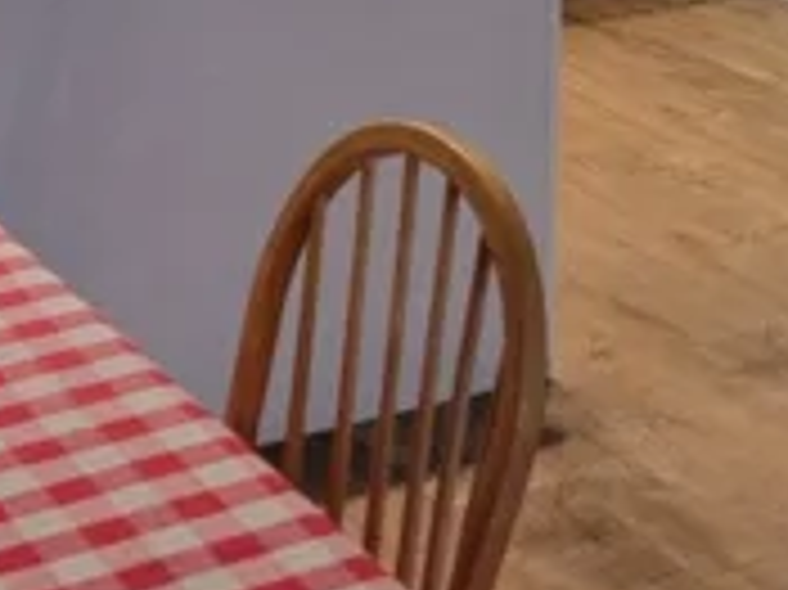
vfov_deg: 12.5
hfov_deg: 17.7
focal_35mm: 111
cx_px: 498
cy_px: -365
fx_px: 2525
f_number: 1.8
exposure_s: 1/60
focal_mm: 5.4
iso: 200
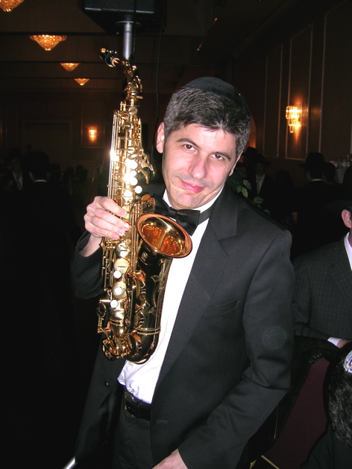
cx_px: 176
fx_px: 475
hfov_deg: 40.7
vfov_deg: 52.6
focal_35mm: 35
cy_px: 234
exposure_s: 1/60.1
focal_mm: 5.4
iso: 50
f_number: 2.8
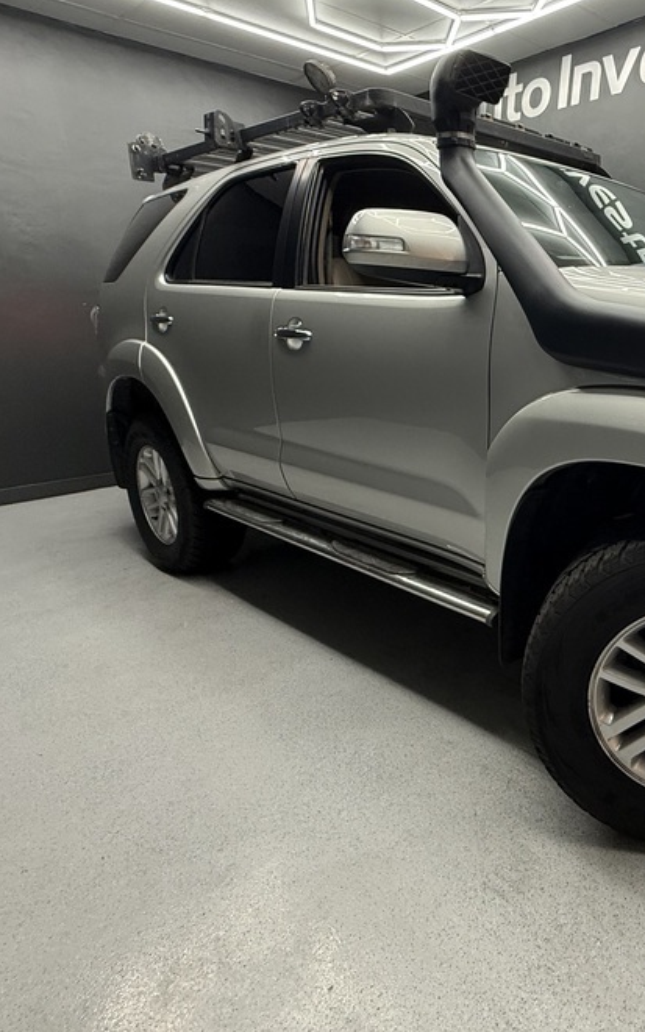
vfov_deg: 76.7
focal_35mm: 23
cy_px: 440
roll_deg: +0.1
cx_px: 643
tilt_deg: -10.4
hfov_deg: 45.0
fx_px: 647
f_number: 2.2
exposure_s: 1/99
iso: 250
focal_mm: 2.22
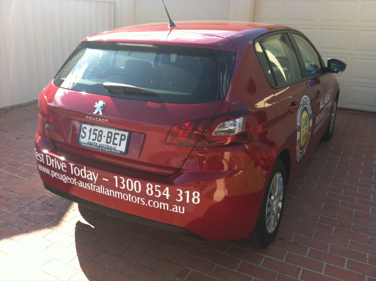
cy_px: 140
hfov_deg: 52.7
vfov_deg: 40.6
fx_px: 380
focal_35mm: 35
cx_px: 188
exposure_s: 1/425
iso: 80
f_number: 2.8
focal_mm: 3.85
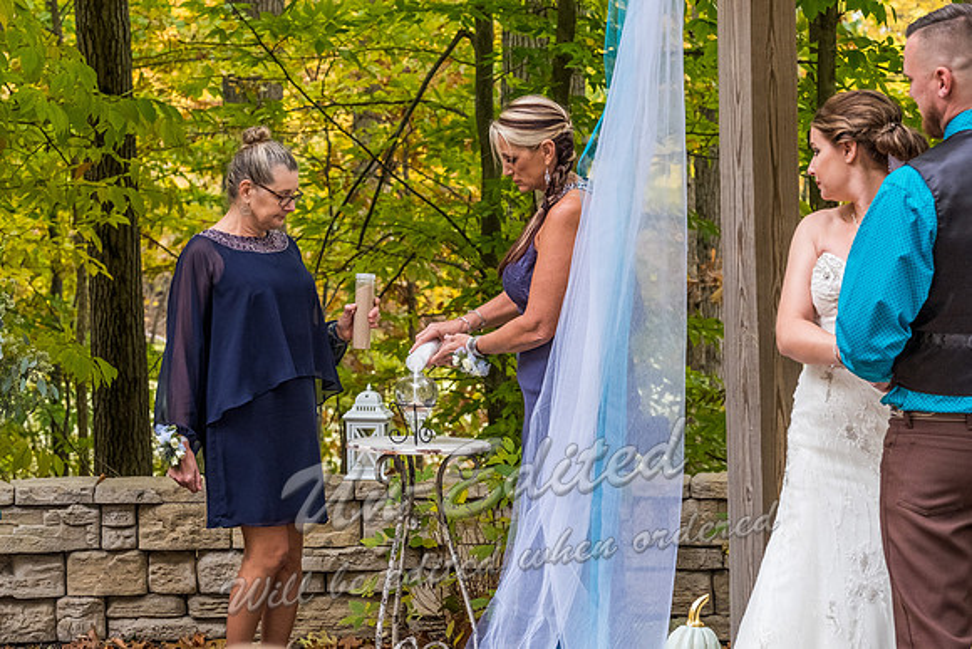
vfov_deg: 13.3
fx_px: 2782
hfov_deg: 19.8
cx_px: 486
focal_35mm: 103
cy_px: 324
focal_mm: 68.7
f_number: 5.6
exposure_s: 1/200
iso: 1600
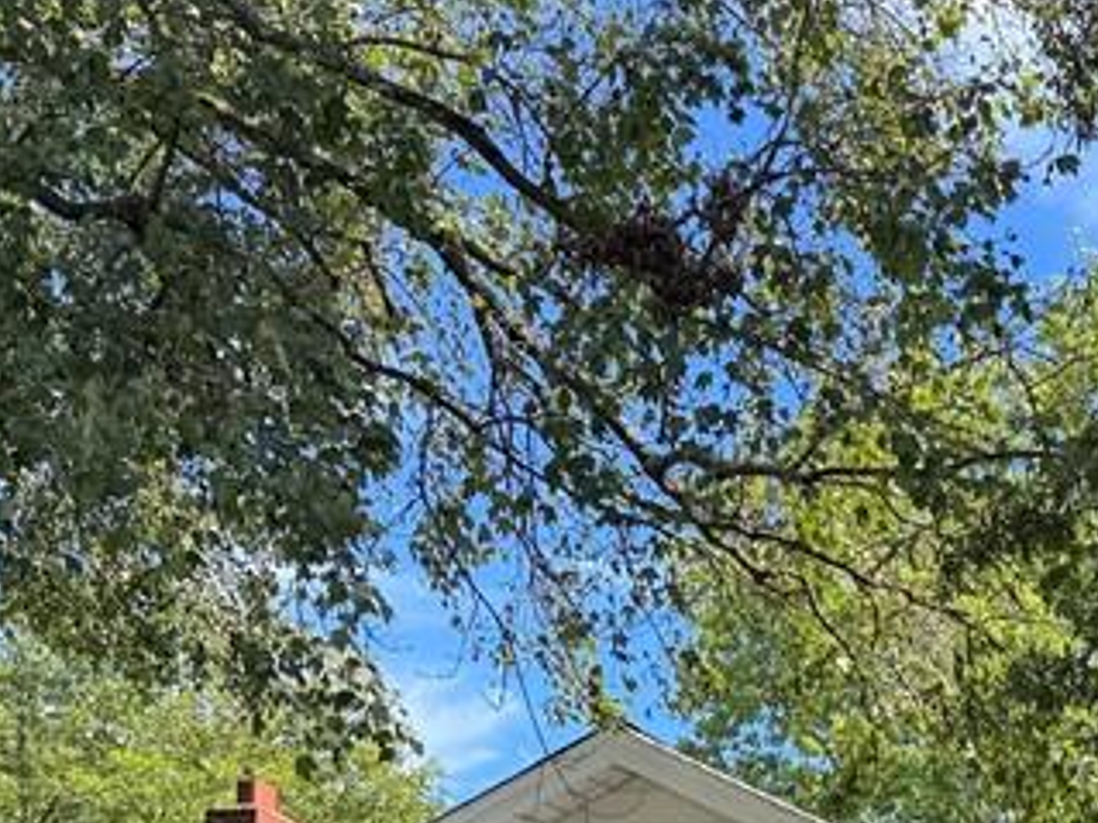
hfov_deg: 24.7
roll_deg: -0.3
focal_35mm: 77
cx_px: 953
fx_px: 2441
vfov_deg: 17.9
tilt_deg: +4.9
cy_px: 1078
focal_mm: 6.76
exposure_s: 1/1010
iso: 80
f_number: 1.78
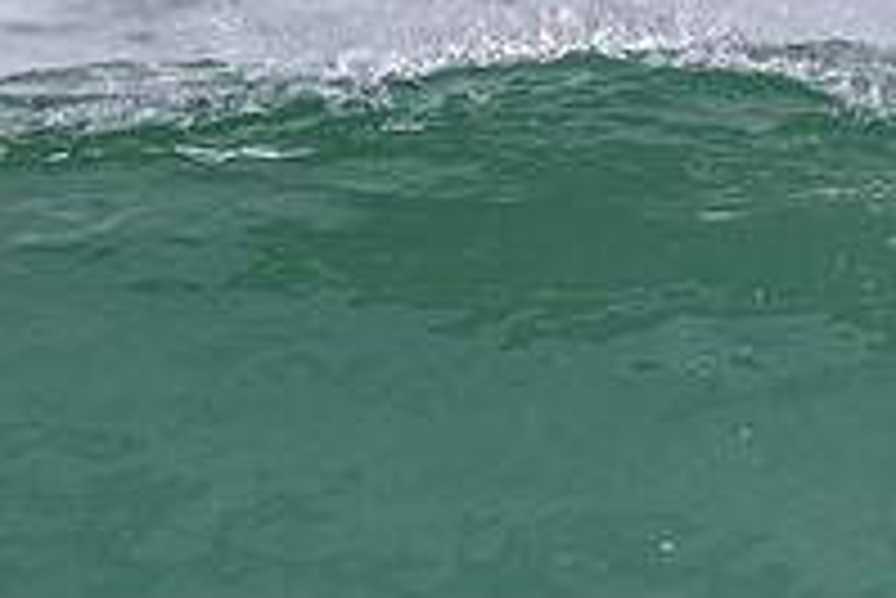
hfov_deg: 1.2
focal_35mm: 1778
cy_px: 645
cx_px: 1049
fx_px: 44283
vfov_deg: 0.8
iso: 2800
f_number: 11
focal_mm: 610
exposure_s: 1/2000
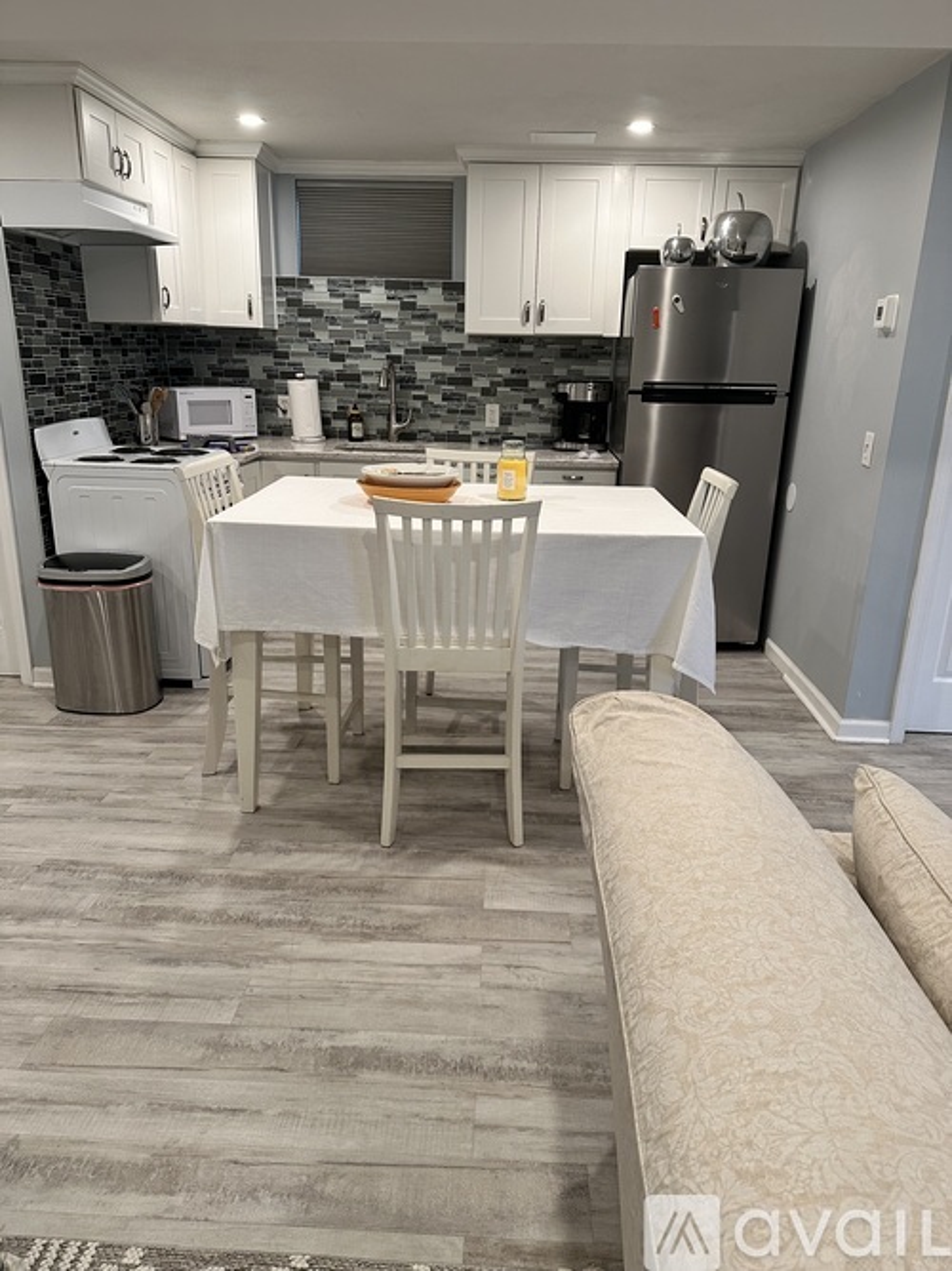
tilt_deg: -18.6
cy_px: 636
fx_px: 880
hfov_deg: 56.8
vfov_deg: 71.6
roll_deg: -2.2
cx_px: 476
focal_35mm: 24
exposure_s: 1/120
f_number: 1.78
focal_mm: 6.86
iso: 200
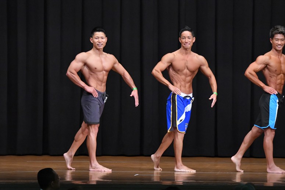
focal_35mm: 202
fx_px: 1598
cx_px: 142
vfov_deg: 6.8
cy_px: 95
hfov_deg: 10.2
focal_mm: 135
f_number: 5.6
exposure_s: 1/400
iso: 8000
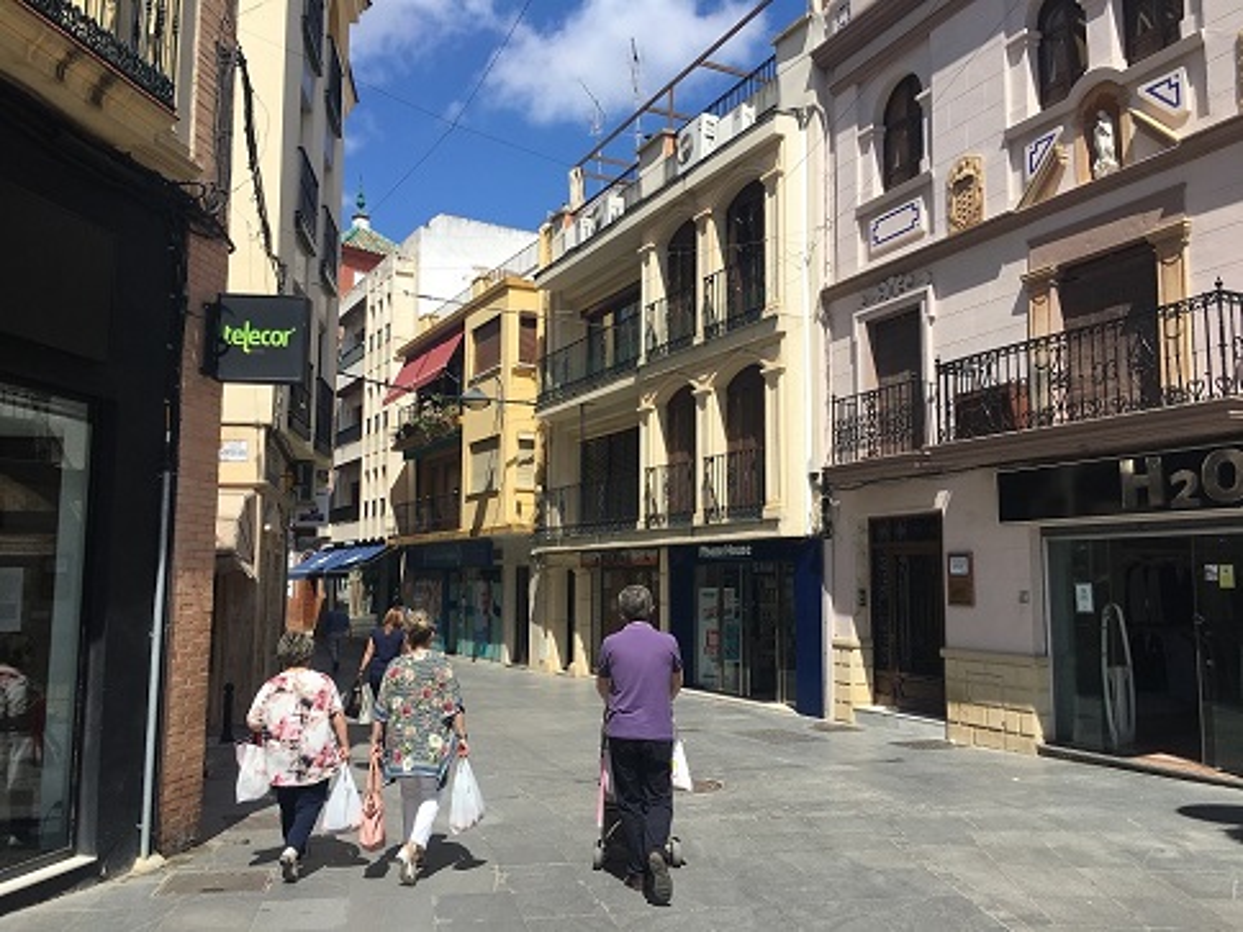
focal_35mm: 29
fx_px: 1041
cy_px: 466
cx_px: 622
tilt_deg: +8.0
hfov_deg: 61.7
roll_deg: -0.6
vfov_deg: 48.2
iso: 25
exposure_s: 1/1789
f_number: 2.2
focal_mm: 4.15
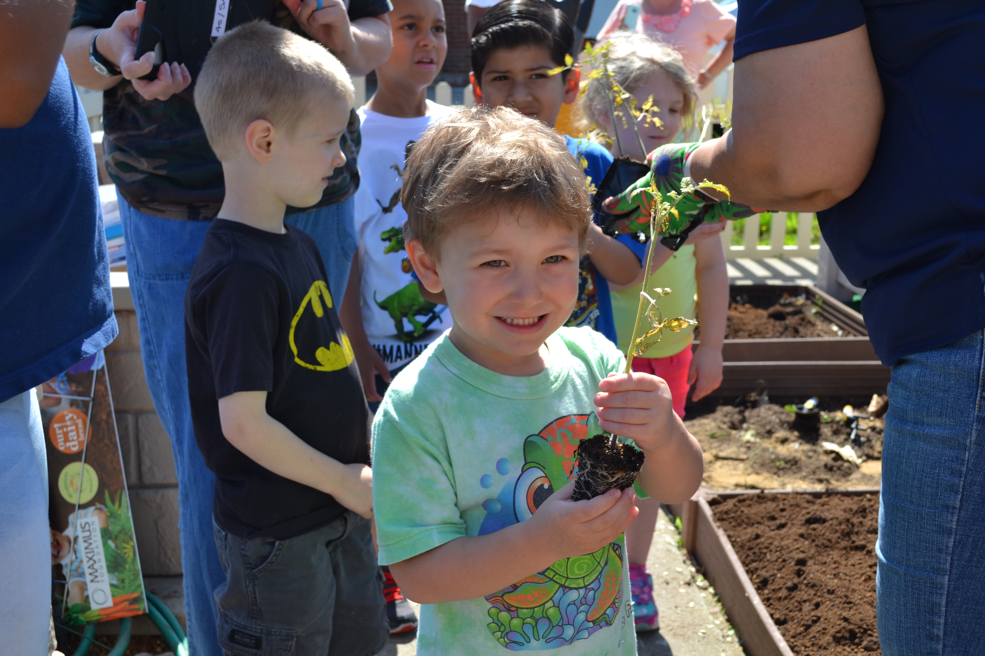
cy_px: 328
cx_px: 492
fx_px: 1149
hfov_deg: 46.4
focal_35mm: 42
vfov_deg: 31.9
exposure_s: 1/160
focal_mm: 28
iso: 100
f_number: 7.1
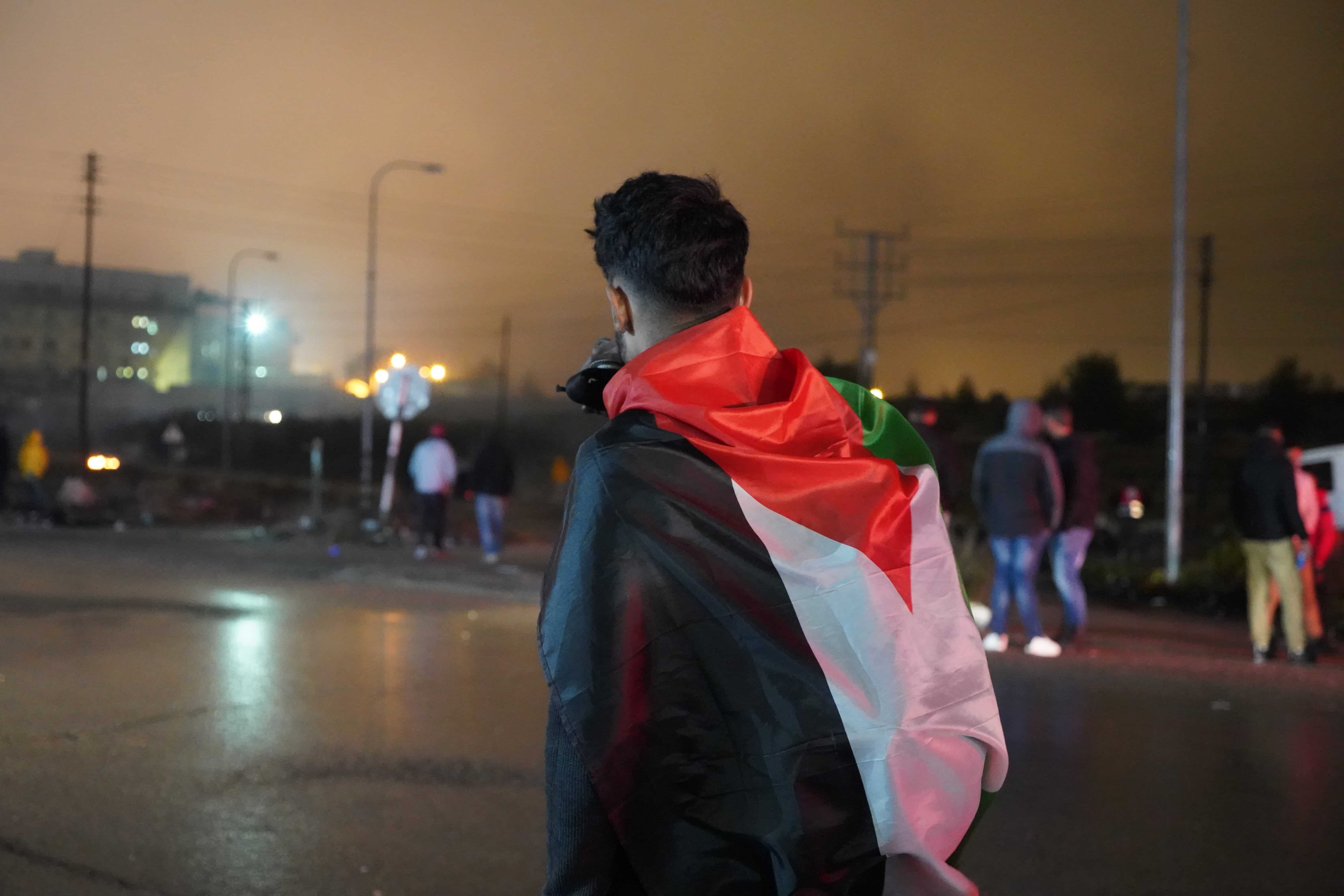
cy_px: 448
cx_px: 672
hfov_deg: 41.1
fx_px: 1792
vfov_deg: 28.1
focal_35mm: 48
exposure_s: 1/15
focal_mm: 48
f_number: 4
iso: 12800
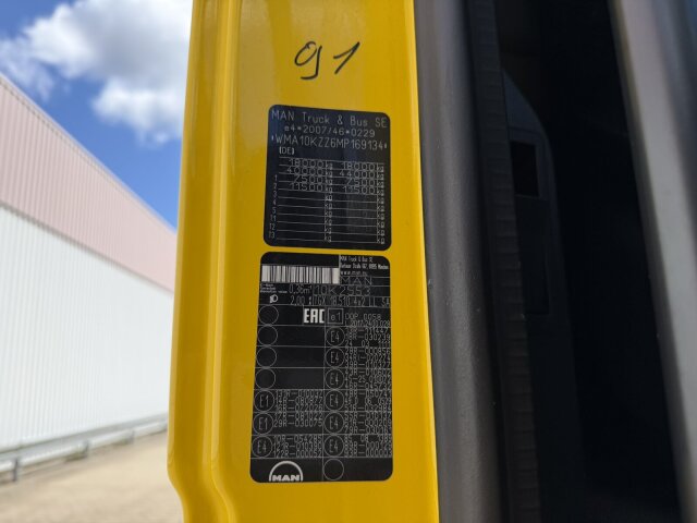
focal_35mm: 24
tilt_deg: +12.4
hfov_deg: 71.6
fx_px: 483
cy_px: 262
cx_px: 348
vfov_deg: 56.8
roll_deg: +2.8
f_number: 1.78
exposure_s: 1/2232
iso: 80
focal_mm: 6.76
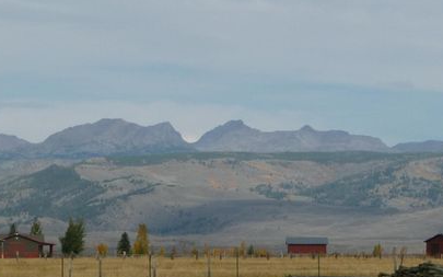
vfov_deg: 5.3
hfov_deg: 8.5
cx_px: 207
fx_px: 2970
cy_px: 166
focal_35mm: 246
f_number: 11
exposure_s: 1/250
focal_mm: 19.1
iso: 100
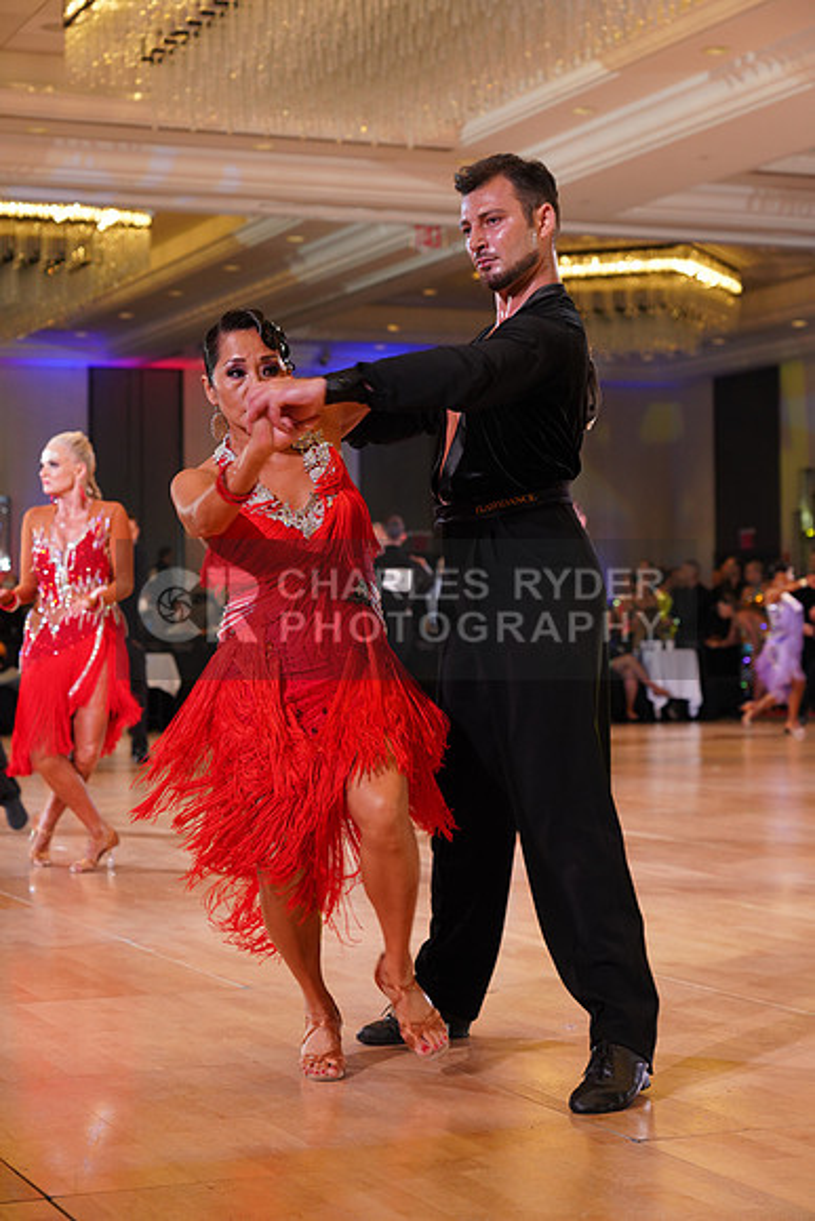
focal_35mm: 70
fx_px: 2375
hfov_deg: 19.5
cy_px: 610
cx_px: 408
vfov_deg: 28.8
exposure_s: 1/160
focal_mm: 70
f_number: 5
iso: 1600
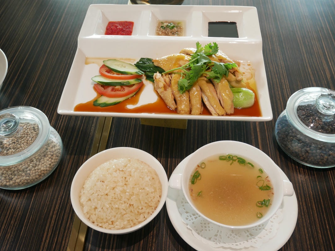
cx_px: 171
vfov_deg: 37.7
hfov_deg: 49.0
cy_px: 116
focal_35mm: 38
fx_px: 368
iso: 250
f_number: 4.1
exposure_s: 1/60
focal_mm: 17
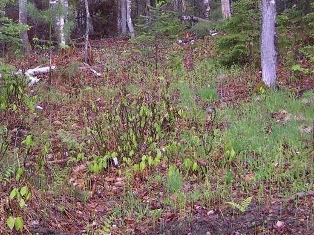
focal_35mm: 75
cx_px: 48
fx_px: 680
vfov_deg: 19.2
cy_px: 11
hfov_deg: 25.4
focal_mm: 8
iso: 100
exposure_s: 1/31.8
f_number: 2.8
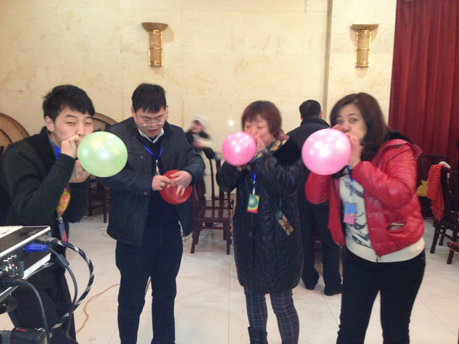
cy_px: 172
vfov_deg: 42.9
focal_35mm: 33
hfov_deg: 55.4
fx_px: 438
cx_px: 230
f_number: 2.4
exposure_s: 1/16
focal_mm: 4.13
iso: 400
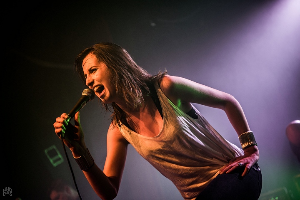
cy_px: 100
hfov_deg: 32.4
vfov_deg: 21.9
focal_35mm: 62
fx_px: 517
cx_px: 150
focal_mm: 62
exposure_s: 1/100
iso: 800
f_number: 2.8
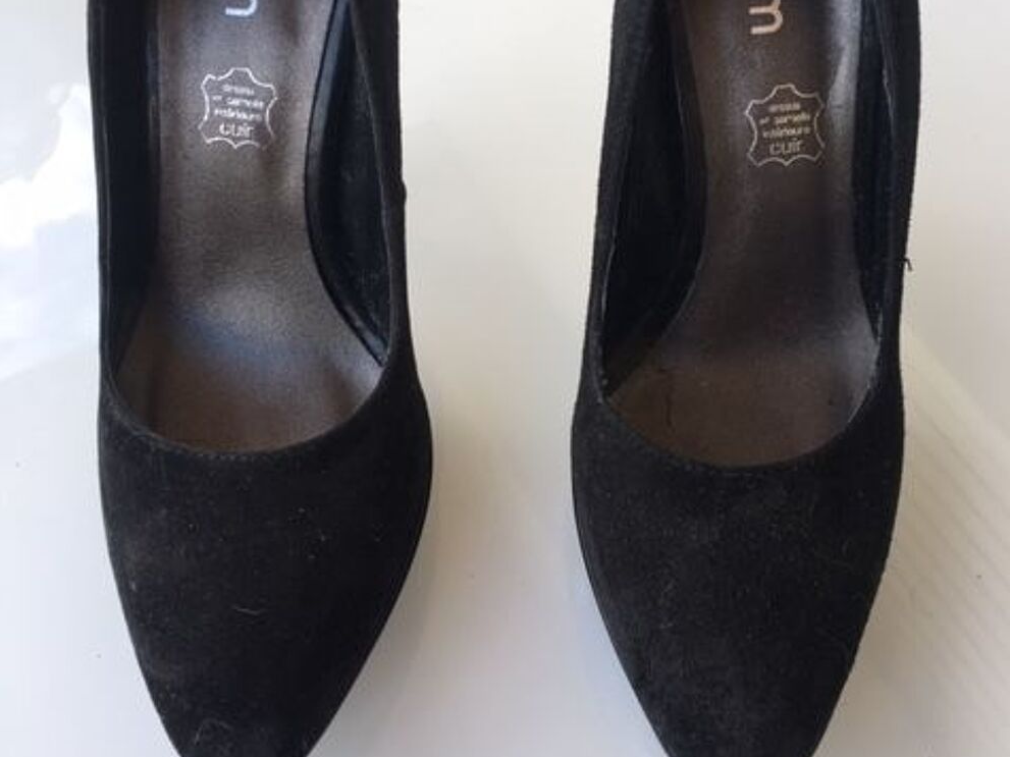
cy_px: 269
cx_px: 509
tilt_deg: -51.7
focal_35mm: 39
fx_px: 1138
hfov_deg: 47.9
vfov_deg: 36.5
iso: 32
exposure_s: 1/100
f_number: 2.2
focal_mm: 4.15
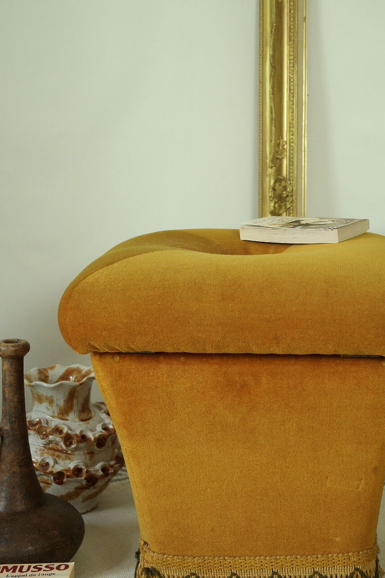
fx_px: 994
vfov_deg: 32.4
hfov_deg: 21.9
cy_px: 274
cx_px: 249
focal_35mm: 62
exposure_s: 1/30
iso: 400
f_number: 5.6
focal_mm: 30
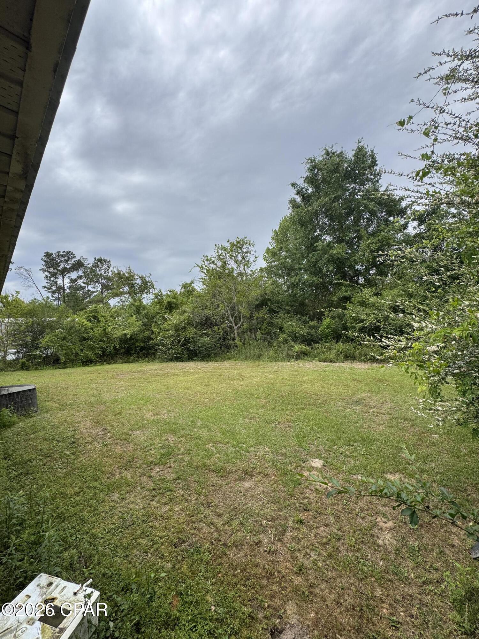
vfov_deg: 102.1
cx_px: 240
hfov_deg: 85.7
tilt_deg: +1.8
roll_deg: +3.1
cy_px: 320
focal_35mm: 14
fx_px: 258
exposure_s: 1/1323
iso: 50
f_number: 2.2
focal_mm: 2.22
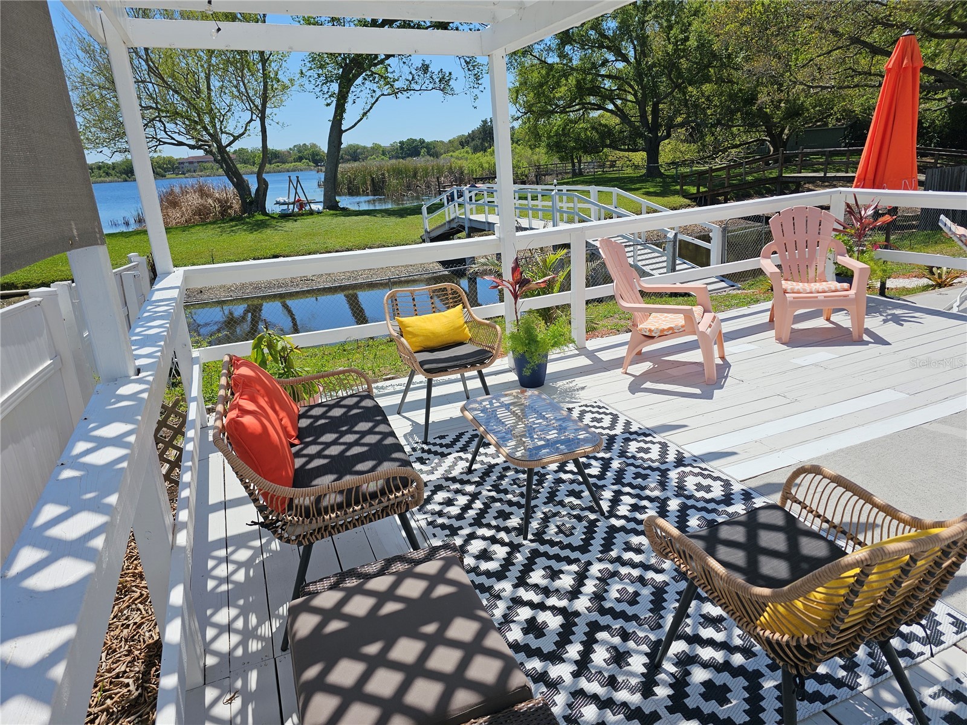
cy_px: 362
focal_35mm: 23
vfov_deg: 58.9
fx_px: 643
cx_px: 484
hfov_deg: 73.9
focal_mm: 6.3
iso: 10
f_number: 1.7
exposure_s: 1/1361
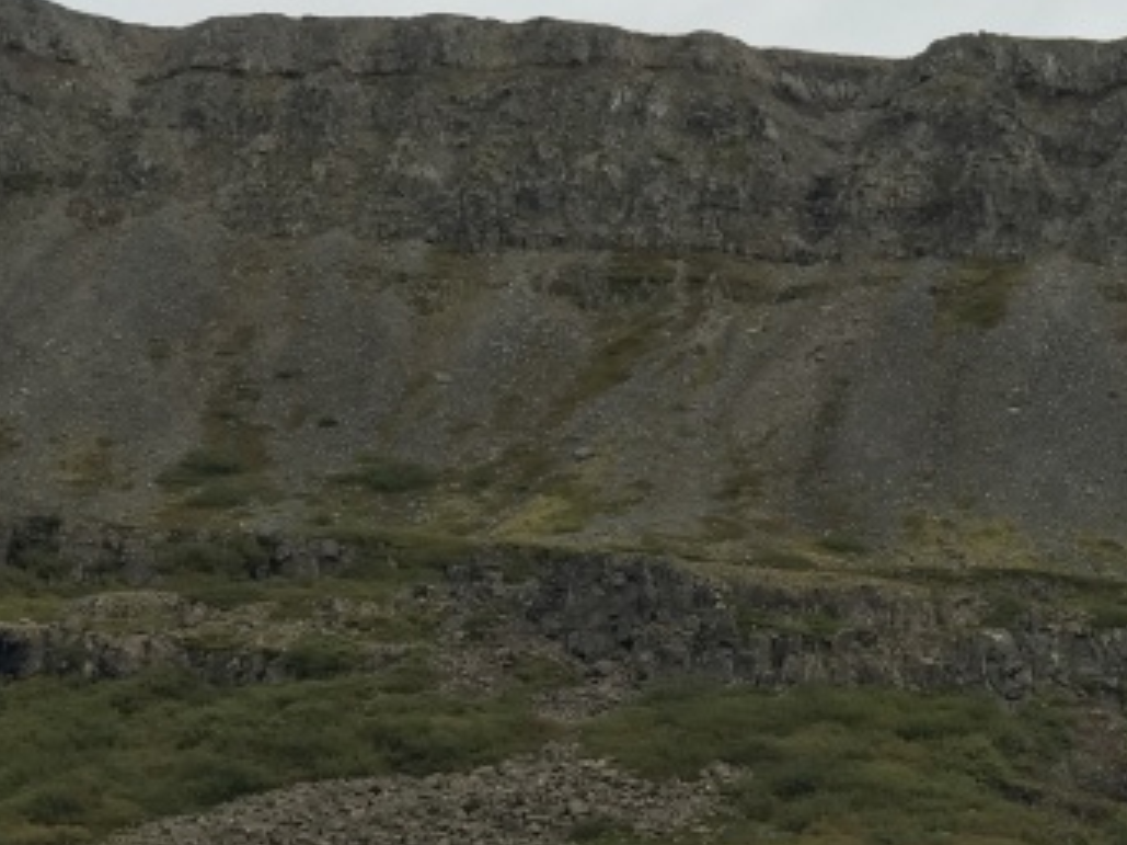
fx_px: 4329
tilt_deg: +7.8
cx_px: 1091
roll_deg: -0.8
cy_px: 766
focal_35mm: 133
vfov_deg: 11.1
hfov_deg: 14.6
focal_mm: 6.6
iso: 20
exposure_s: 1/443
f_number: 2.8
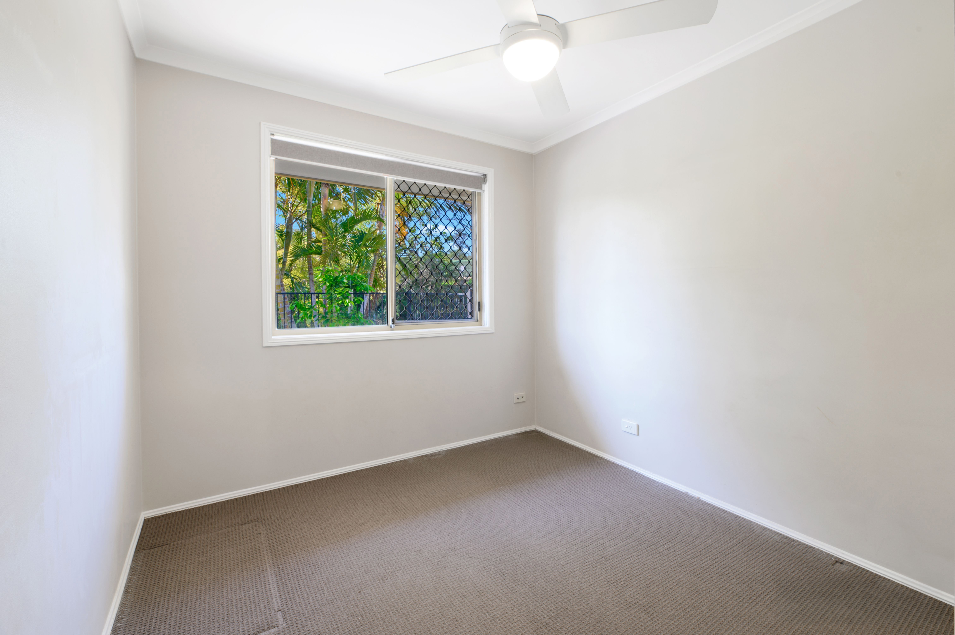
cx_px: 478
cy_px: 318
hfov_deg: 104.3
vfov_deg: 81.1
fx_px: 371
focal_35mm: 14
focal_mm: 14
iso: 125
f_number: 11
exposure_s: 1/50
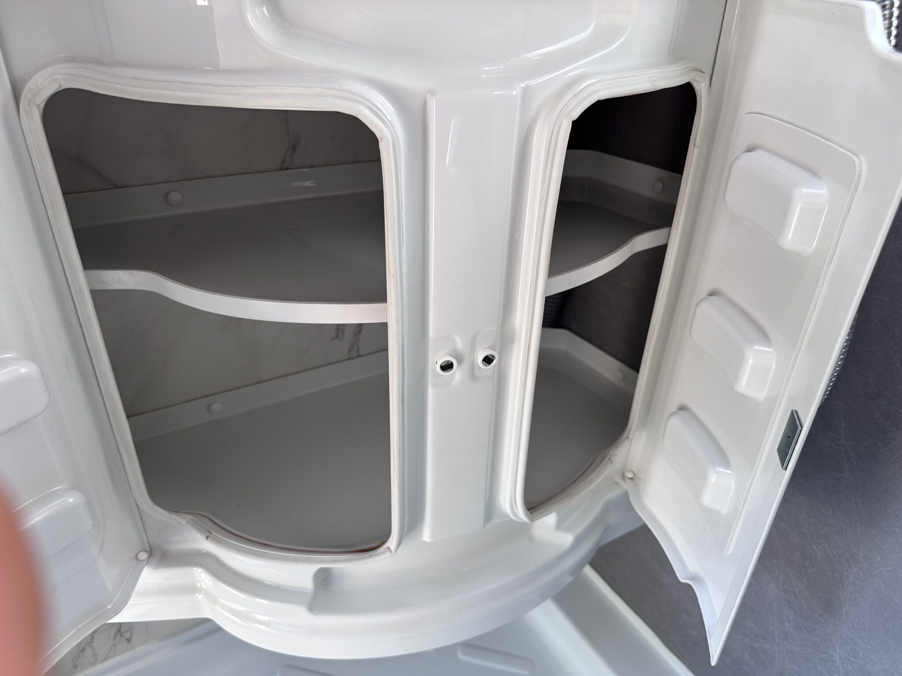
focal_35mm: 24
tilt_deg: -28.6
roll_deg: -3.3
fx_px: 625
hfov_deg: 71.6
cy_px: 338
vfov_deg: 56.8
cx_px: 451
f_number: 1.78
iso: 80
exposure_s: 1/121
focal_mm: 6.86
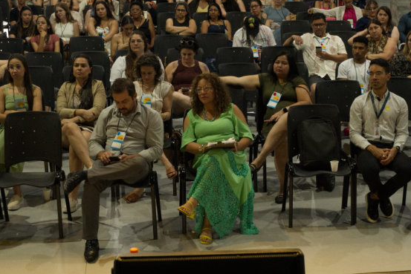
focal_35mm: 76
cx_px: 279
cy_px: 156
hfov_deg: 26.5
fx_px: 868
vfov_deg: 17.9
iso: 5000
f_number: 5.6
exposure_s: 1/80
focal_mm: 35
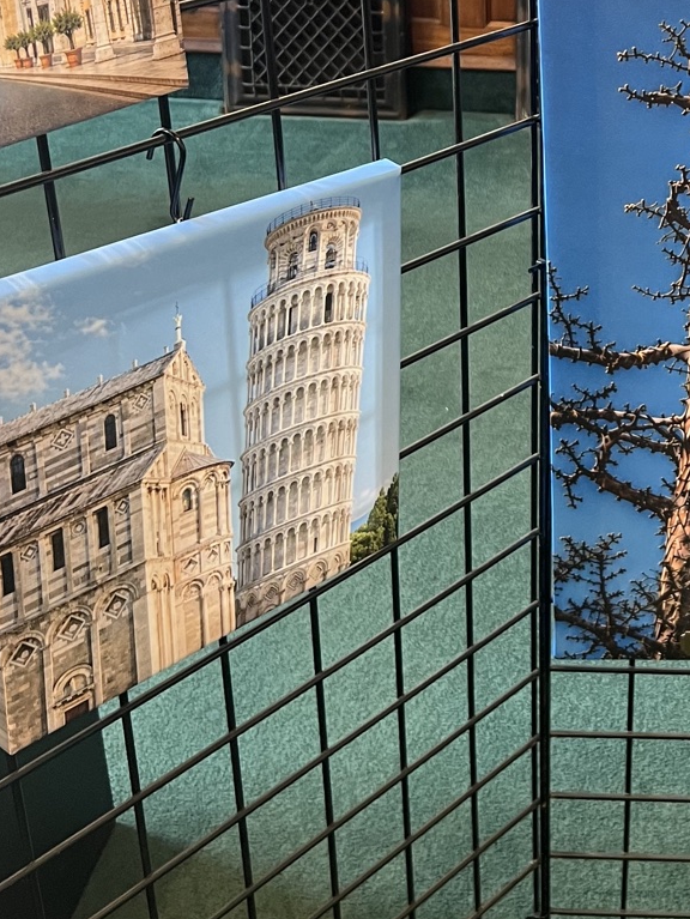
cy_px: 198
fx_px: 1540
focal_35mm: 58
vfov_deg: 32.4
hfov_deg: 23.8
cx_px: 738
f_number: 1.5
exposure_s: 1/60
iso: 160
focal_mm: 5.7
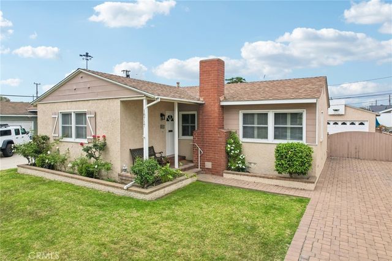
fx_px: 239
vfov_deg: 57.2
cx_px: 196
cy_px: 130
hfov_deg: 78.6
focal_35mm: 22
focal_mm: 8.4
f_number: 2.8
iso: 110
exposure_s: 1/2500
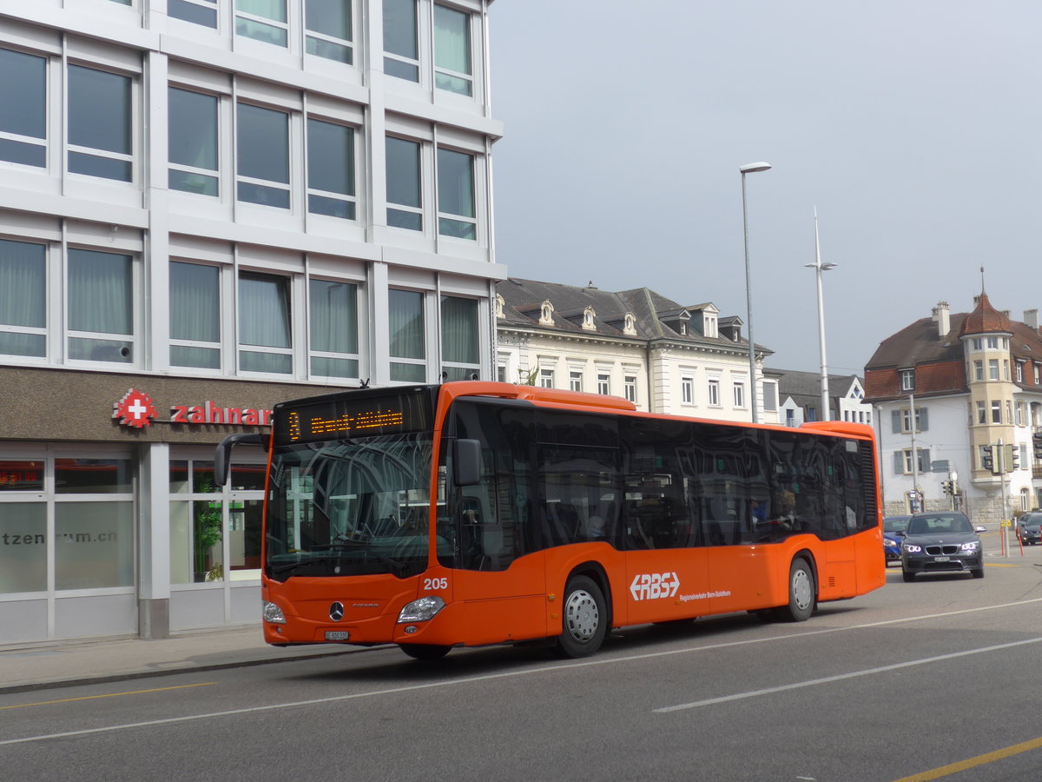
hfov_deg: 38.2
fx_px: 1505
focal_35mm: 50
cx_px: 521
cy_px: 391
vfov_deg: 29.1
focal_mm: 10.7
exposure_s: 1/1300
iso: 80
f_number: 3.3
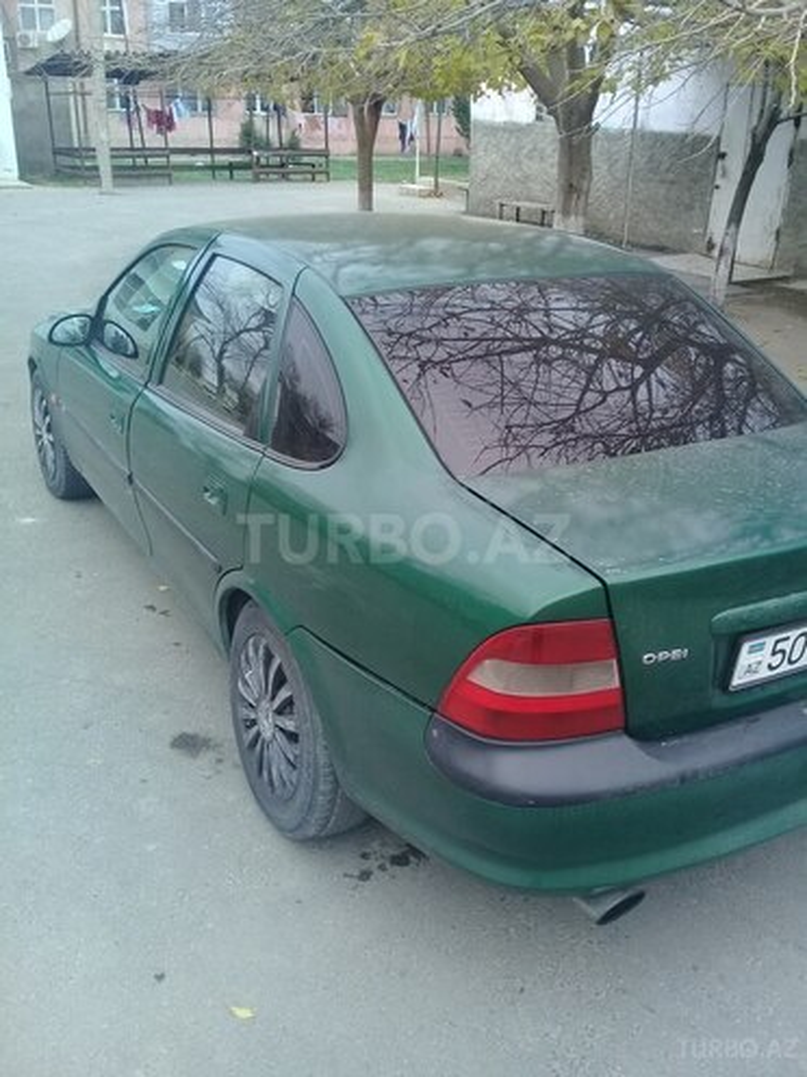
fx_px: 964
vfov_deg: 58.4
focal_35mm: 31
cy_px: 538
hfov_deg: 45.4
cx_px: 404
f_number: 2.2
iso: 50
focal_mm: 3.3
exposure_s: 1/198
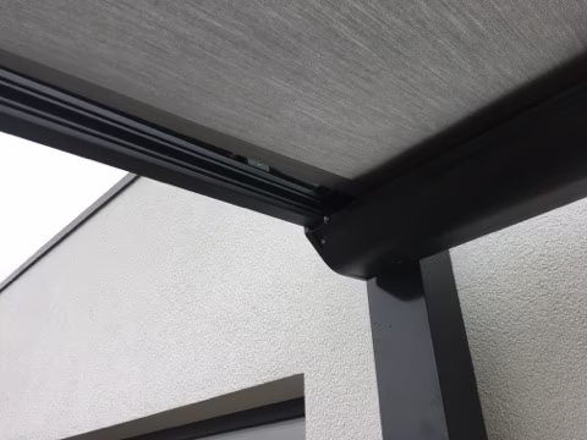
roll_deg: +1.2
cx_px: 294
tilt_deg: +30.4
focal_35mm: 29
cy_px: 220
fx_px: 492
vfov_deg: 48.2
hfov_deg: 61.7
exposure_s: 1/182
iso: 25
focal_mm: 4.15
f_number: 2.2
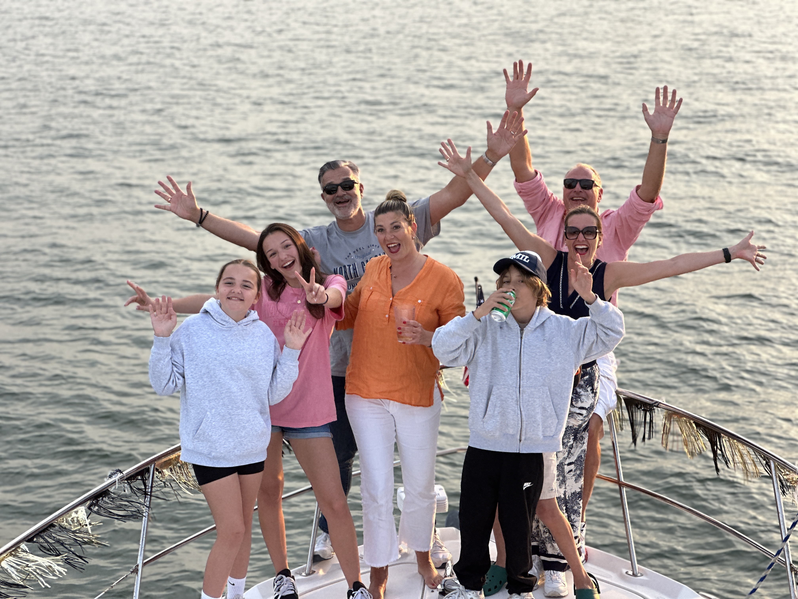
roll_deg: +2.3
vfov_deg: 19.1
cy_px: 300
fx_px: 1775
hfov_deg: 25.3
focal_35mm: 77
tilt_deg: -12.6
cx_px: 399
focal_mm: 9
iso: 40
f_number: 2.8
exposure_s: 1/121
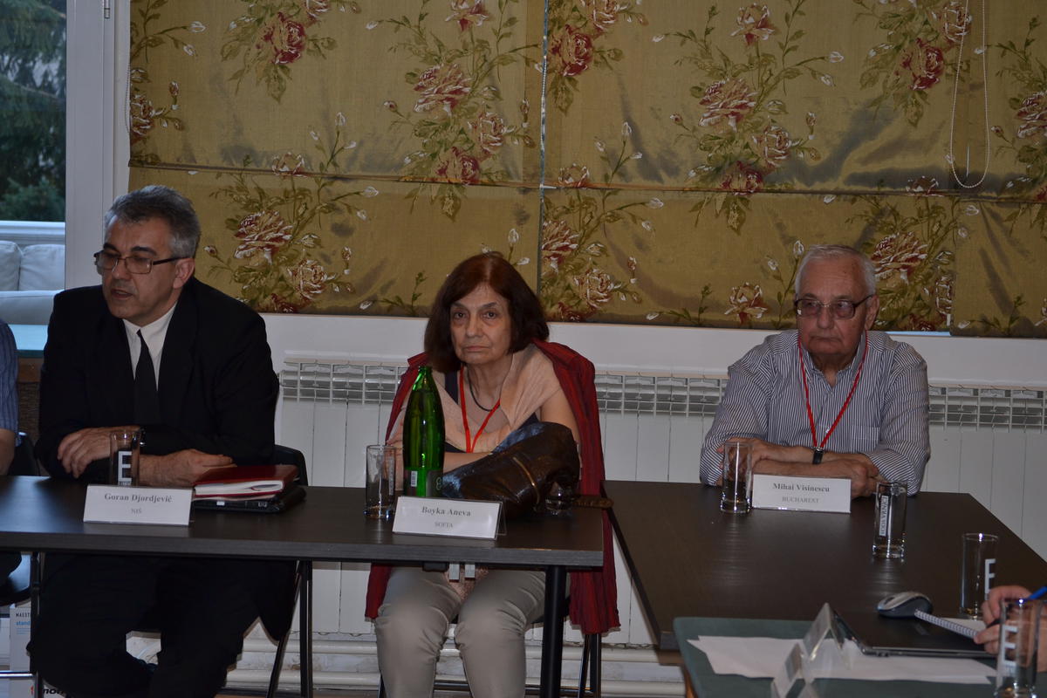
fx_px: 2966
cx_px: 524
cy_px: 349
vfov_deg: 13.4
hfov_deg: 20.0
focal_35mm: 102
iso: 200
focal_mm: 68
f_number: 5.6
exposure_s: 1/60
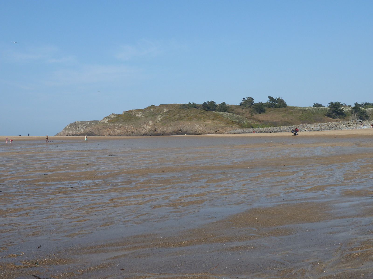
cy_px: 140
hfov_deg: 50.1
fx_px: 399
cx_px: 186
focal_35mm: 37
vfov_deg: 38.7
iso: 80
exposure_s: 1/500
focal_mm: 6.1
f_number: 4.5
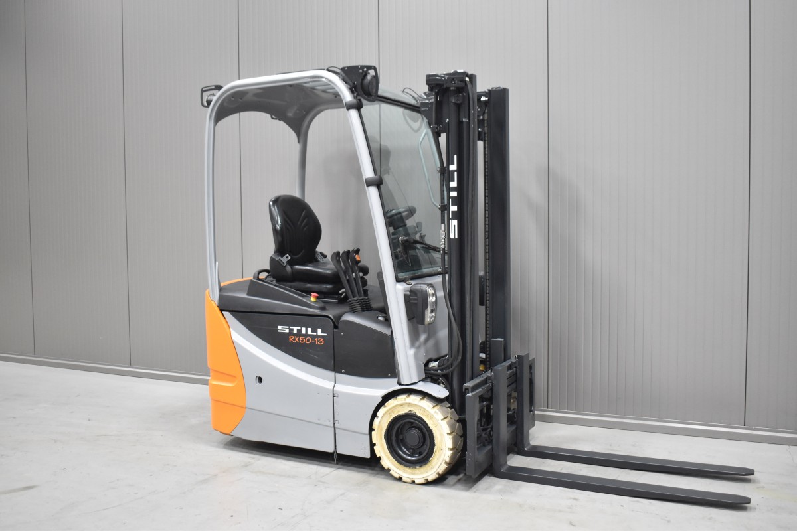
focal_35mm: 34
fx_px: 764
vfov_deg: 38.4
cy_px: 266
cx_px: 398
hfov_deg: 55.1
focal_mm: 23
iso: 1600
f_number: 4
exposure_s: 1/50
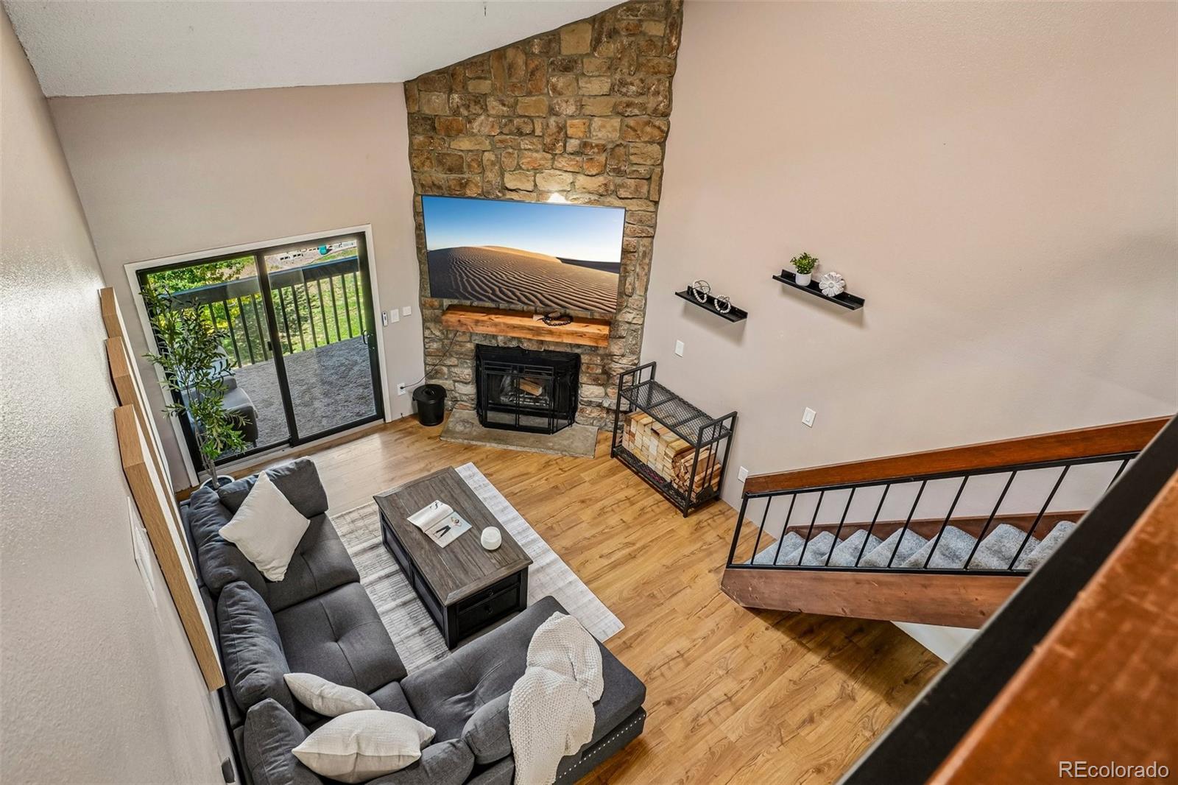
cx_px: 589
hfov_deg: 95.0
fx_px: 540
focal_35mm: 16
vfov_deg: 72.0
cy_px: 392
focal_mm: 11
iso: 500
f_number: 8
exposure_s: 1/10
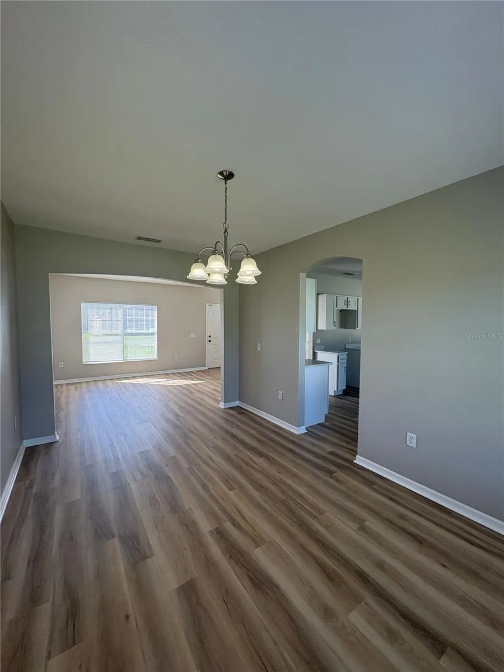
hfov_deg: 85.7
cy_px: 336
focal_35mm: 14
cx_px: 252
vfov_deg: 102.1
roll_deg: -0.9
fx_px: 272
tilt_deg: -2.4
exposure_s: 1/151
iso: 64
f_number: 2.2
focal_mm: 2.22
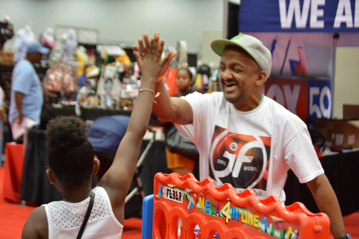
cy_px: 120
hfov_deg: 24.6
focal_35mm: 82
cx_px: 180
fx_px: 822
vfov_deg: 16.5
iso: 640
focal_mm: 55
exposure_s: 1/60
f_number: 4
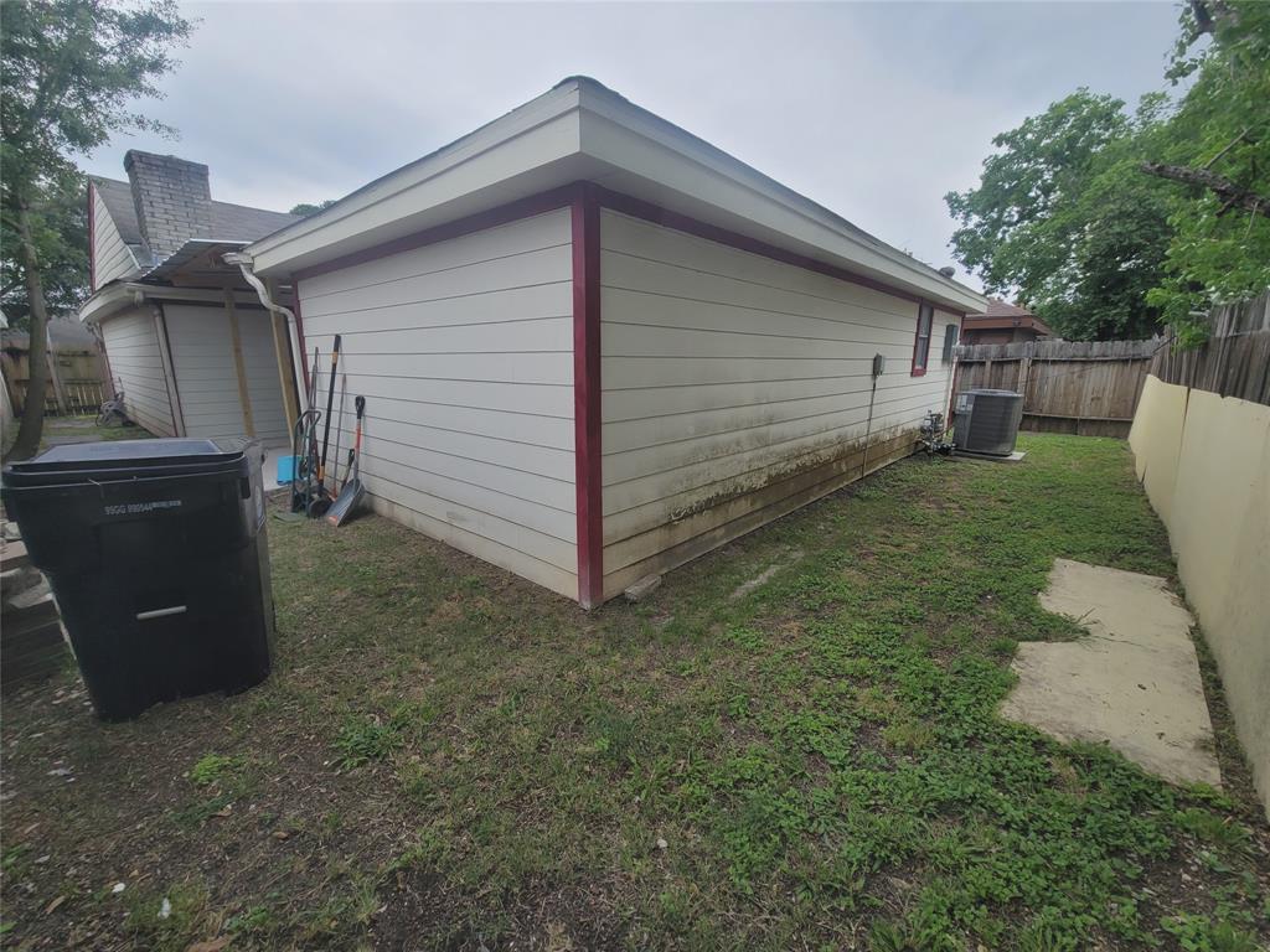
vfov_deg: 89.9
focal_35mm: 13
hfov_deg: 106.2
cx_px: 635
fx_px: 477
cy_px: 476
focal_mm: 2.2
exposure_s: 1/1016
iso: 64
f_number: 2.2
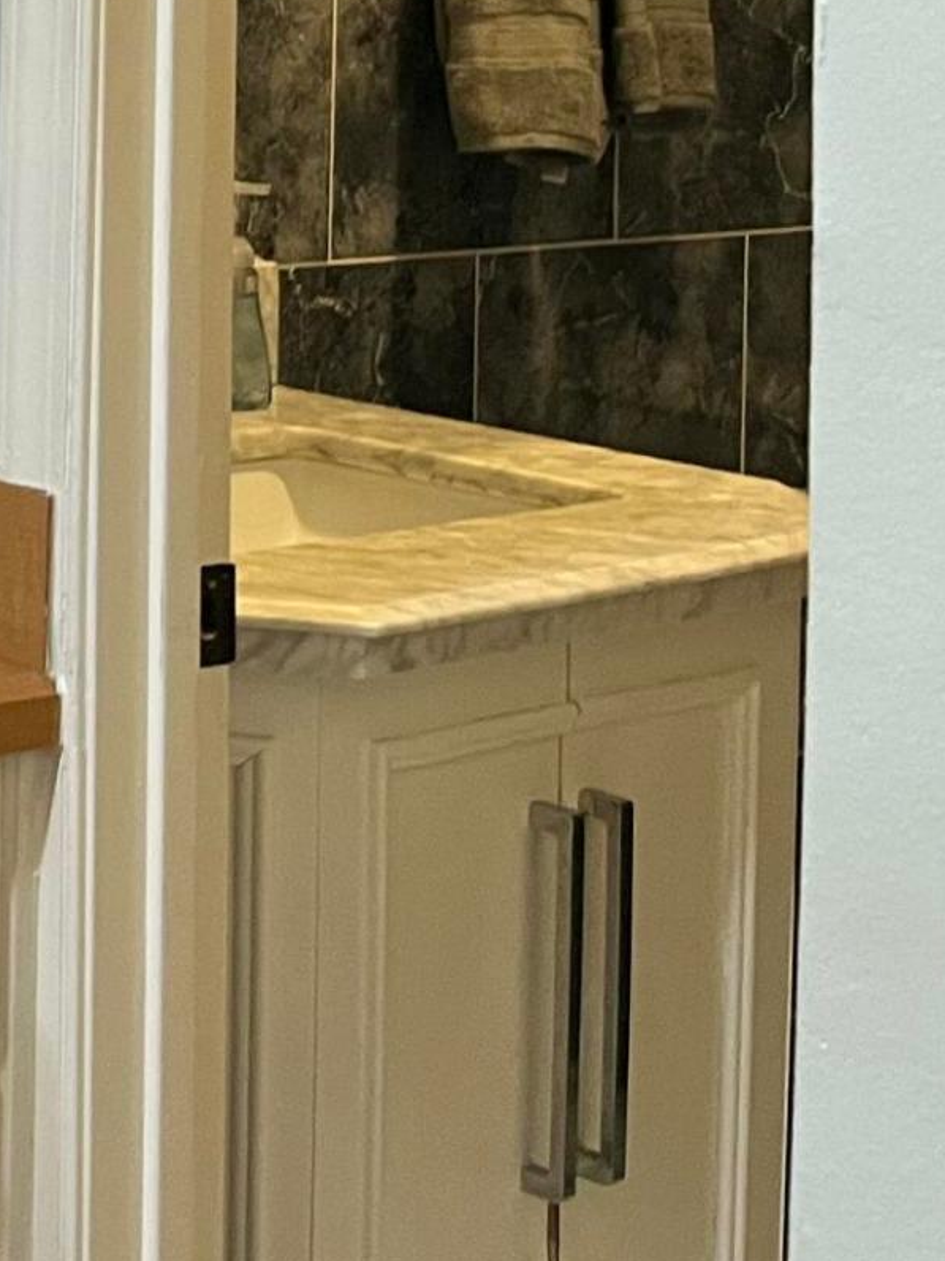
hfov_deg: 12.8
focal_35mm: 94
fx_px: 3424
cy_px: -339
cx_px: -1195
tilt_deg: +1.5
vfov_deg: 19.4
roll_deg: -1.7
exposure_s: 1/60
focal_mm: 5.1
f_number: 1.6
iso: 125
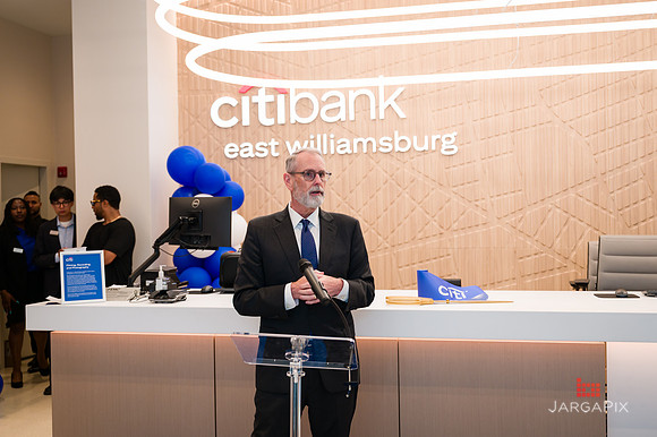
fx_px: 751
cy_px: 210
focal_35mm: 41
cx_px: 341
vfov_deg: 32.5
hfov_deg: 47.3
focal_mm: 38
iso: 400
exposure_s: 1/200
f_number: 3.2
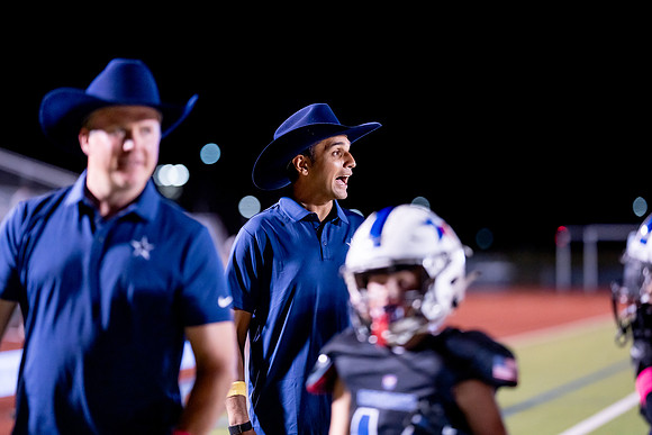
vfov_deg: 9.5
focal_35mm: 144
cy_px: 205
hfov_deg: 14.2
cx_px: 312
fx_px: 2612
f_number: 1.8
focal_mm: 135
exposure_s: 1/1000
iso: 1600
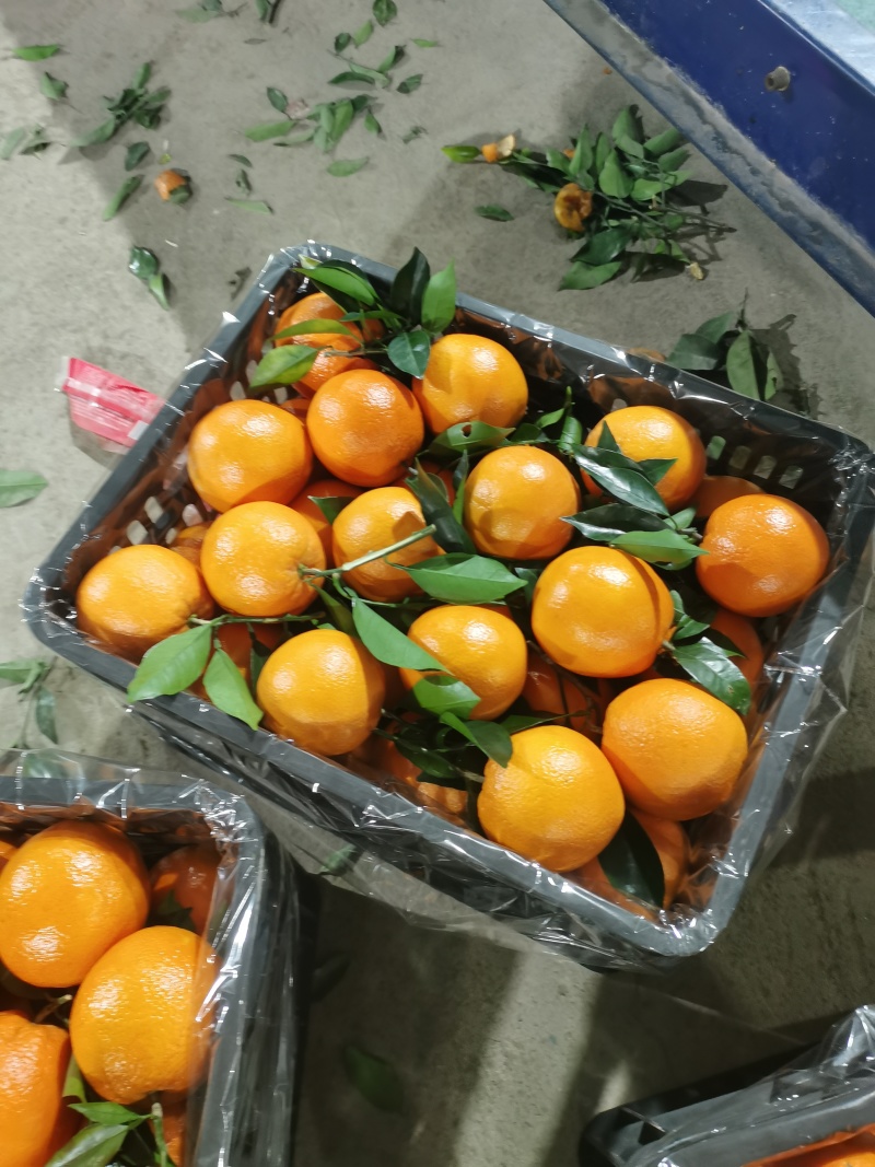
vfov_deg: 65.3
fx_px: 910
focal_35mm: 27
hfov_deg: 51.3
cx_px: 438
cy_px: 584
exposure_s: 1/25.7
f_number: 1.8
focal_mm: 5.58
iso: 400
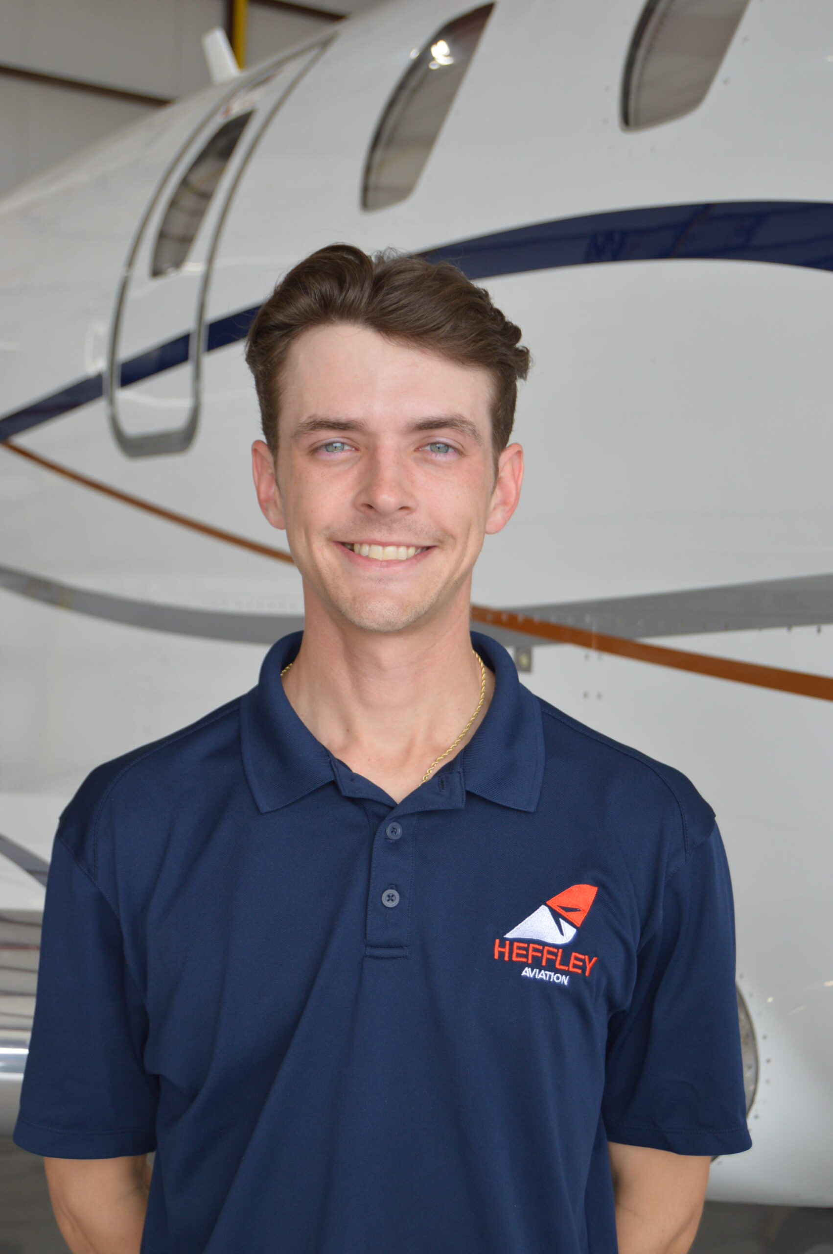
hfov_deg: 23.7
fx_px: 1982
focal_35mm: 57
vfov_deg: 35.1
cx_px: 416
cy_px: 627
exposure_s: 1/125
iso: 320
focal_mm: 38
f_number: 4.8
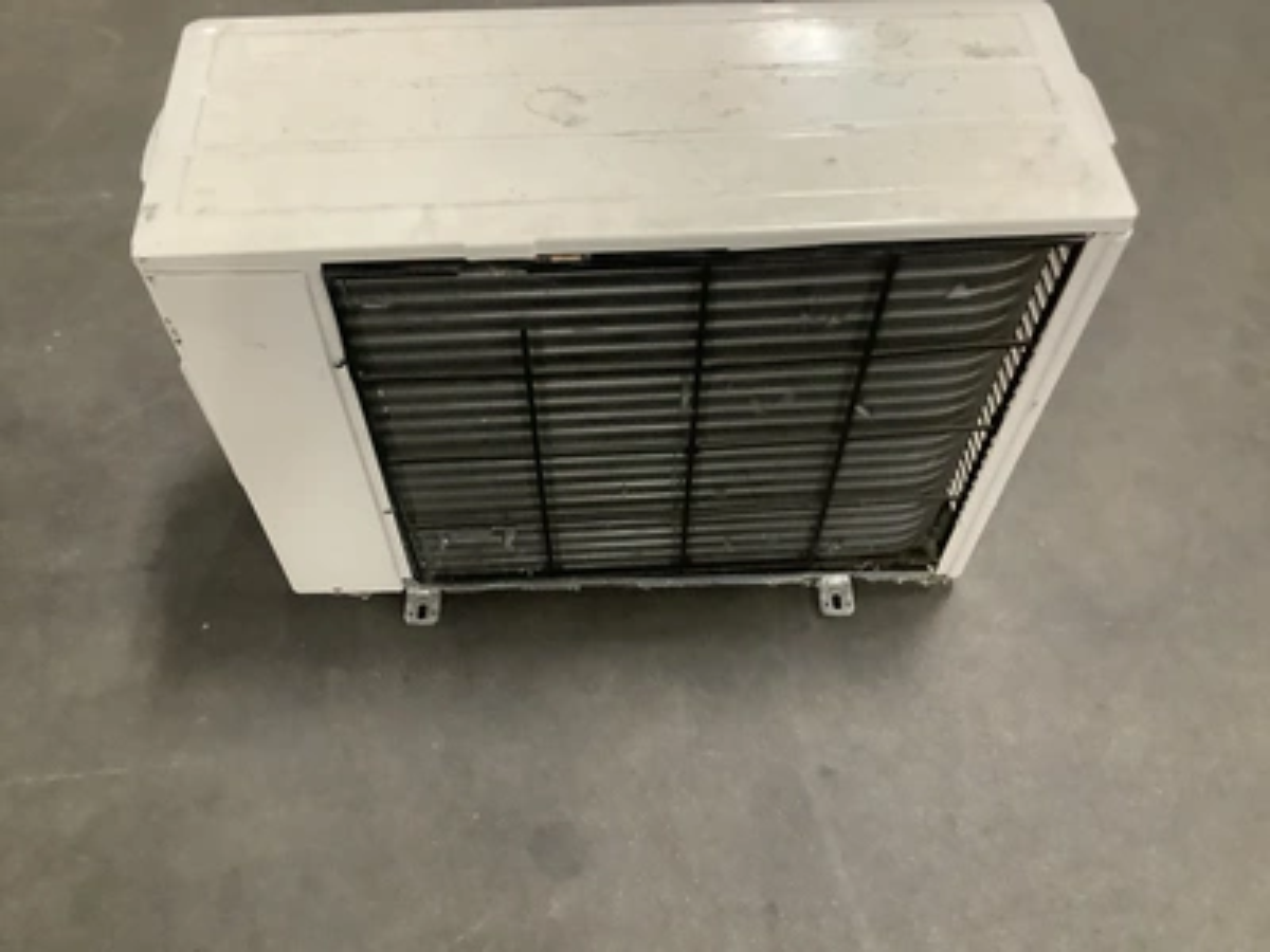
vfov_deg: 45.4
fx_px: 1137
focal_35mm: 31
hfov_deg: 58.4
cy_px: 476
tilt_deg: -54.9
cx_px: 635
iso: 400
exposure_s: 1/40
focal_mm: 3.3
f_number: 2.4
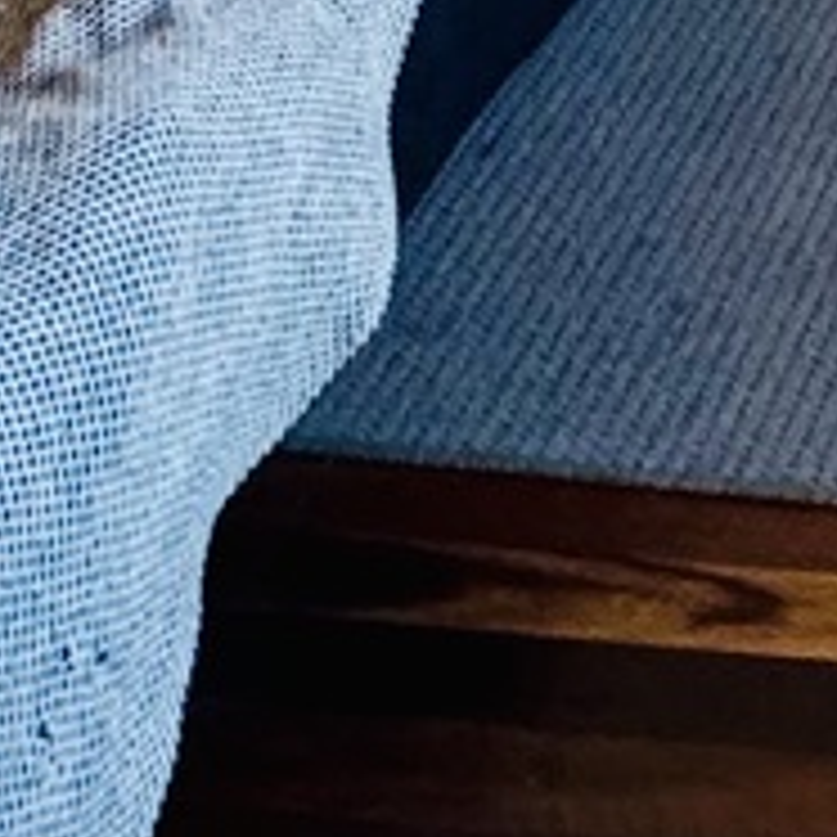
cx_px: 1368
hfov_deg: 15.6
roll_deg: +0.6
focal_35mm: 100
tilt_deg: -3.1
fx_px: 2736
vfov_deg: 11.7
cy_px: -1505
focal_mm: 2.22
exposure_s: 1/99
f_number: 2.2
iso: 250
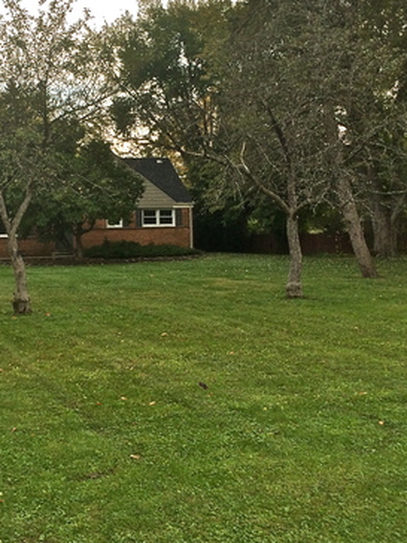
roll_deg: +0.2
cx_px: 124
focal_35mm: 51
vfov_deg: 37.3
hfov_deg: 28.3
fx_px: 800
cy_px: 212
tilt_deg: -0.4
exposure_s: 1/304
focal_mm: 4.15
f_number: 2.2
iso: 32
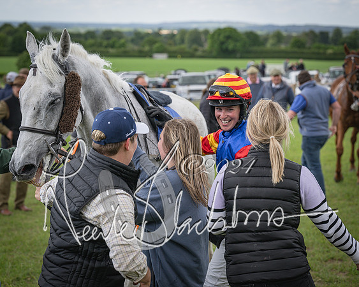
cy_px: 144
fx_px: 837
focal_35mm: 79
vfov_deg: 19.4
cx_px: 170
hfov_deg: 24.2
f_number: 4
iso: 400
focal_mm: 70
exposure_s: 1/1600
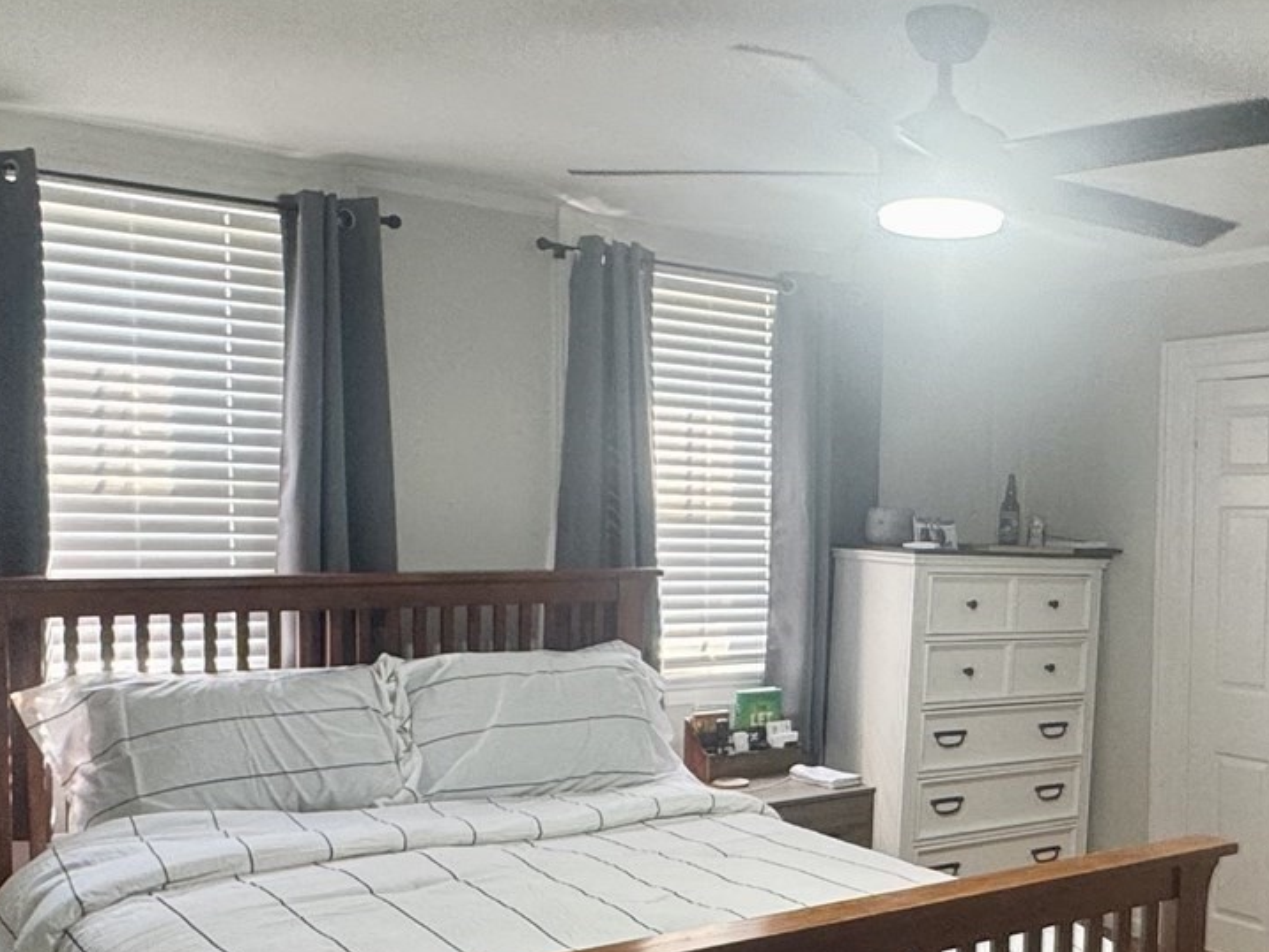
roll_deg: -1.6
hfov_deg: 45.3
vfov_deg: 35.7
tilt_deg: -2.3
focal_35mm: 40
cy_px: 607
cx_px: 940
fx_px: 1467
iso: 160
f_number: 2.2
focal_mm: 2.22
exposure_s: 1/60
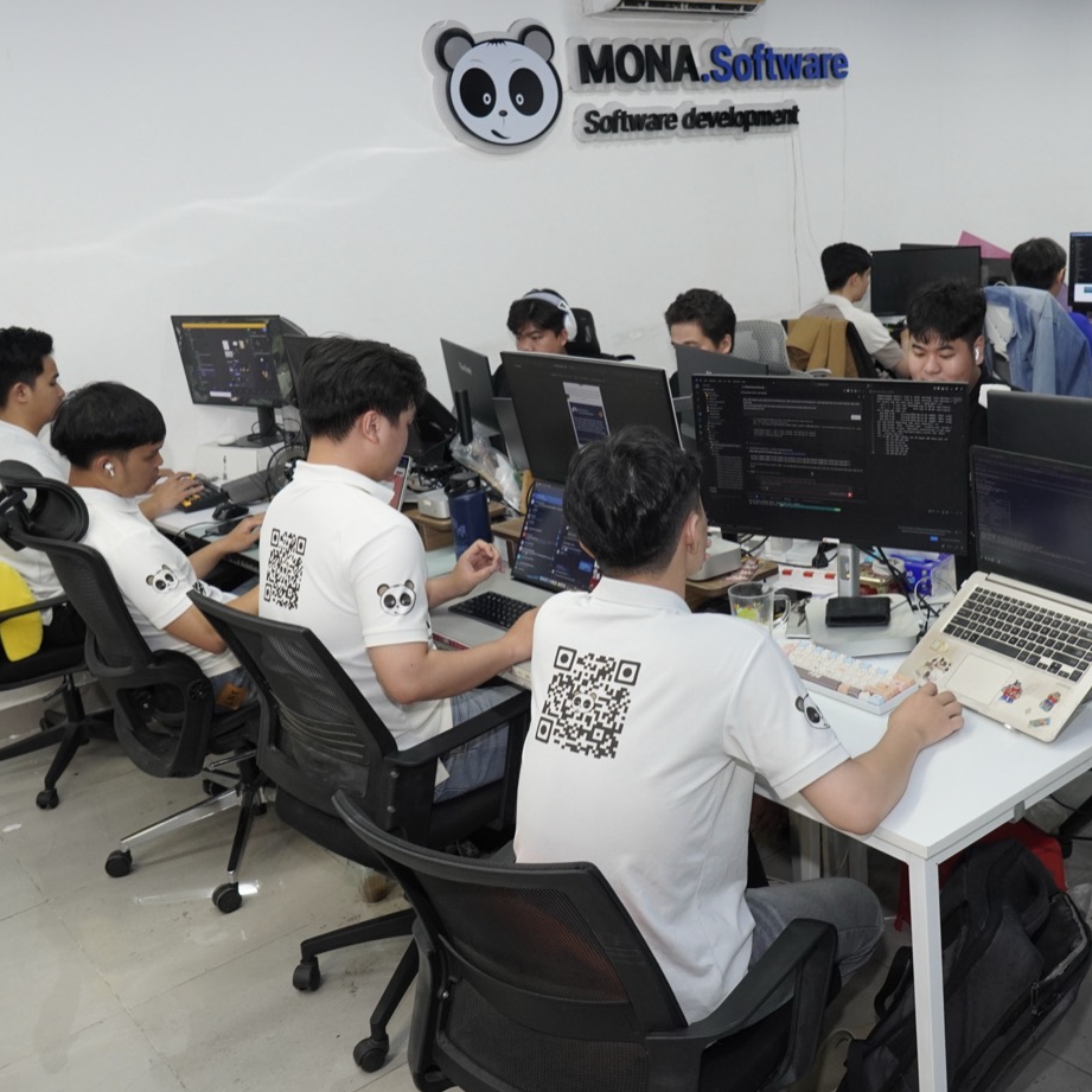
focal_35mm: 31
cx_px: 690
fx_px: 1106
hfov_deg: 51.9
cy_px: 547
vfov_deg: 52.5
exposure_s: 1/125
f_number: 4
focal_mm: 16
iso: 800
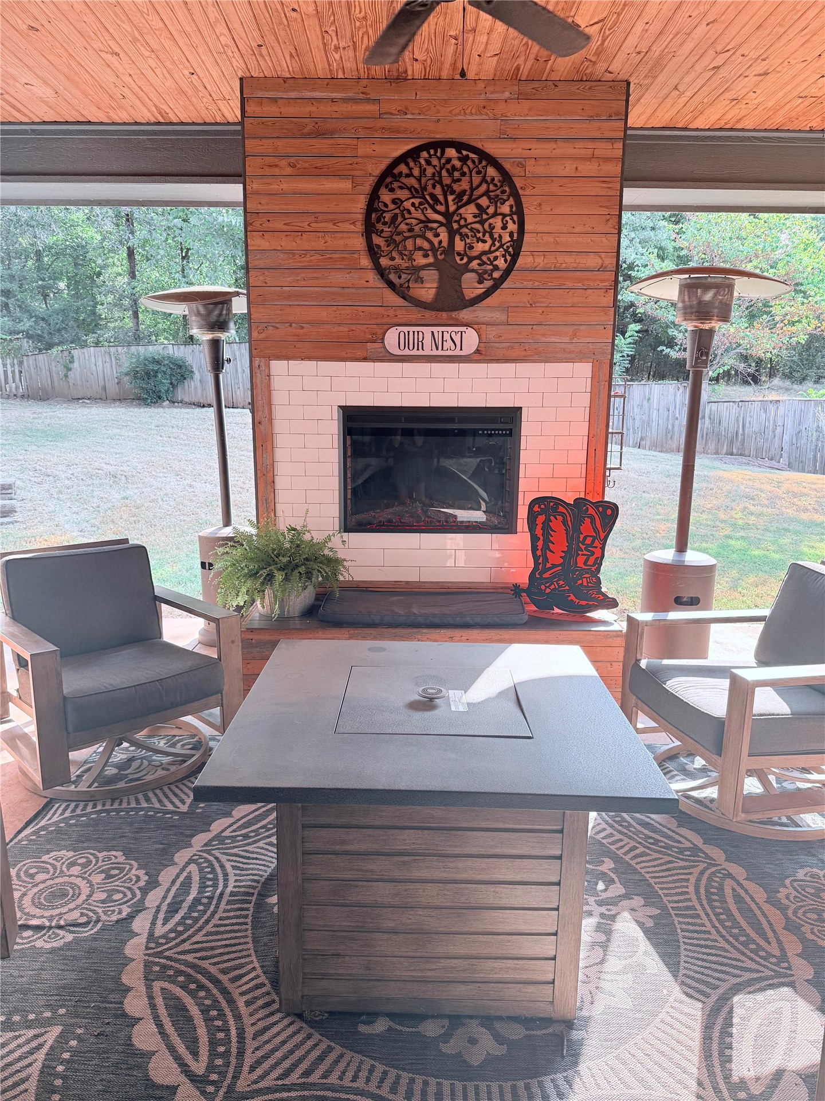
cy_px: 550
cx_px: 412
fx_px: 763
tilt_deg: -9.9
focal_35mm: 24
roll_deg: -1.0
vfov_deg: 71.6
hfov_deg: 56.8
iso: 100
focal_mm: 6.76
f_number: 1.78
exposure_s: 1/257
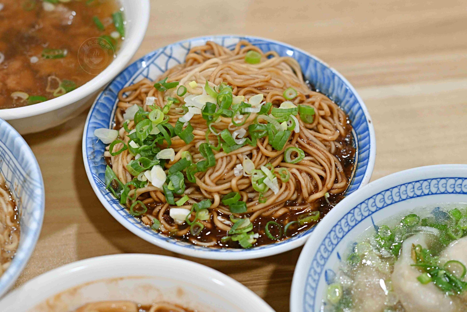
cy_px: 156
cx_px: 234
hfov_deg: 27.0
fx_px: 973
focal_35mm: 75
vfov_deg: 18.2
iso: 900
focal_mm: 50
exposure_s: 1/200
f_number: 3.2
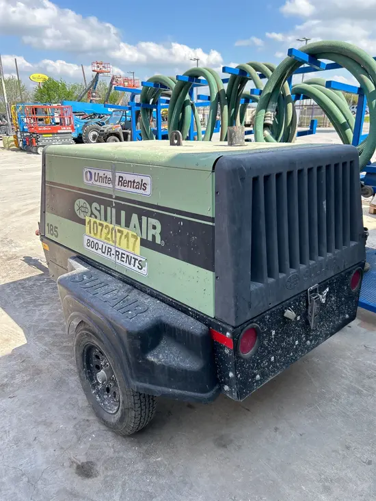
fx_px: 376
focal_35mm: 26
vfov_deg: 67.3
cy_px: 250
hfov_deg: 53.1
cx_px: 188
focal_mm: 5.7
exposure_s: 1/1645
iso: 50
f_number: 1.5
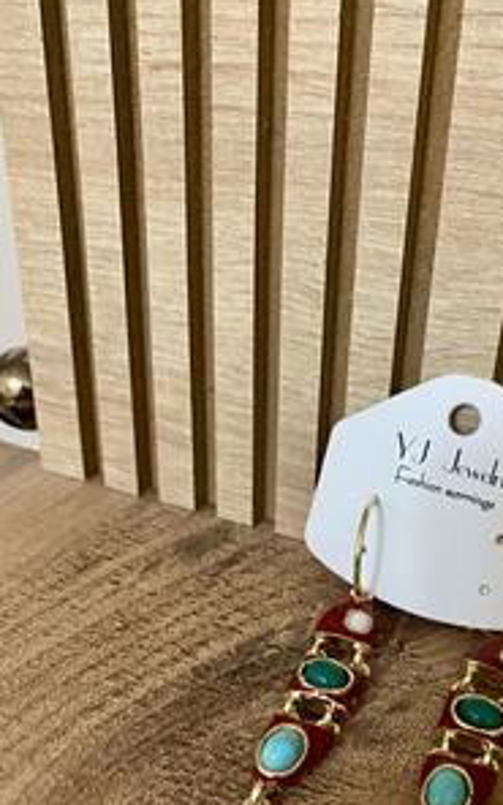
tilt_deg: -36.8
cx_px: 378
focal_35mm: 37
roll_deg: -3.5
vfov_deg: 51.6
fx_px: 812
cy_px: 548
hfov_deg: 33.7
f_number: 1.8
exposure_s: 1/33
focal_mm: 4.25
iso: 640
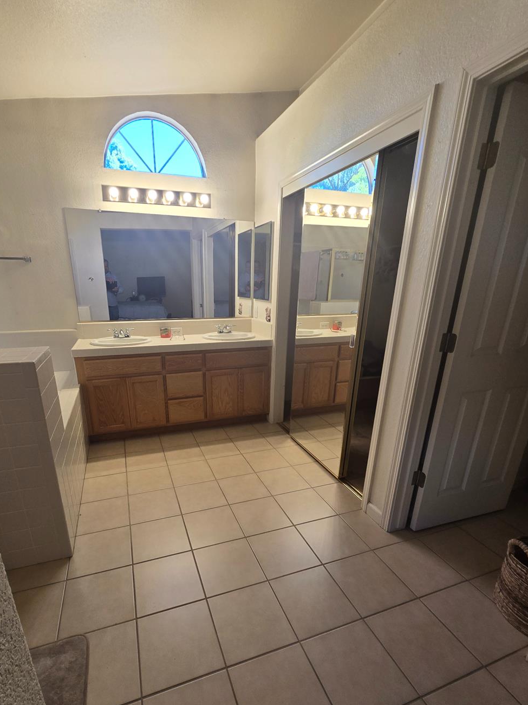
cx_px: 230
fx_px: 305
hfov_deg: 81.3
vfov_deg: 97.4
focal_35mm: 15
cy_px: 405
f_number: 2.2
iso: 100
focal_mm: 2.2
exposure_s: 1/120
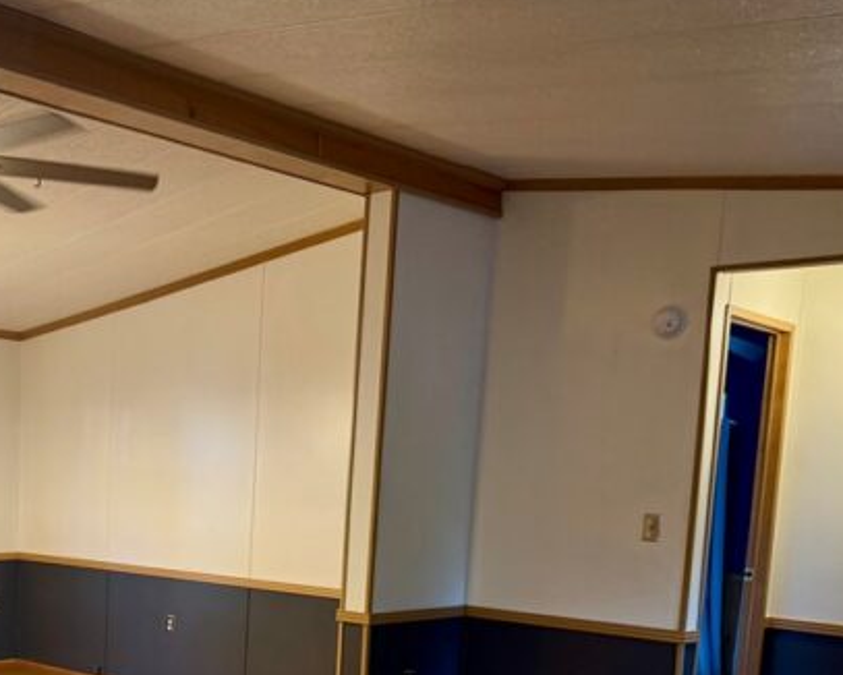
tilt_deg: -7.5
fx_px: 1148
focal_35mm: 46
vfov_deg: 31.3
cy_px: 607
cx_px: 137
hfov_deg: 38.4
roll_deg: -1.8
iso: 160
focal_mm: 6.76
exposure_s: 1/60
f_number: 1.78
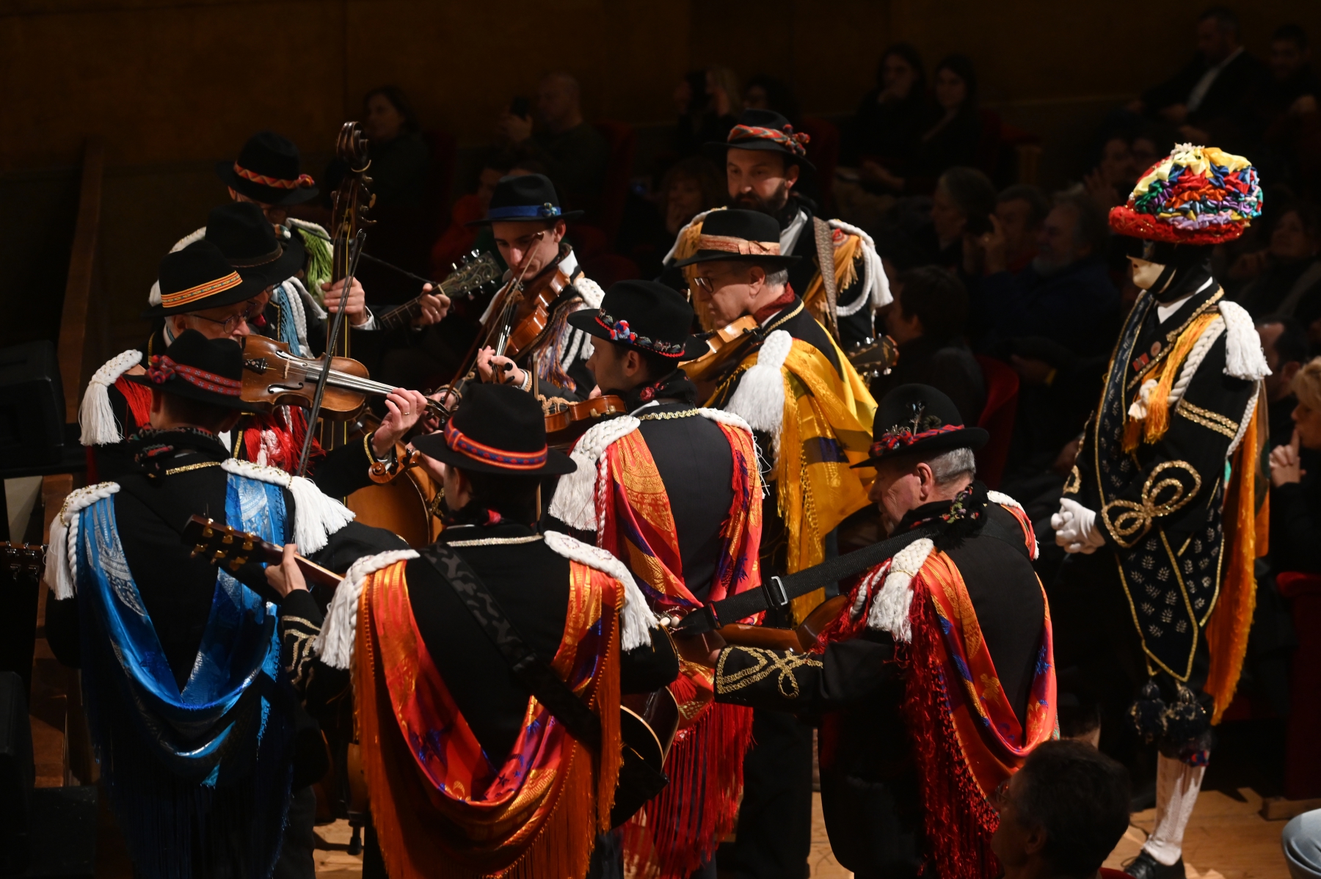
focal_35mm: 90
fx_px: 3301
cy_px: 440
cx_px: 660
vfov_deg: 15.2
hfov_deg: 22.6
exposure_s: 1/125
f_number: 3.2
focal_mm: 90
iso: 3200
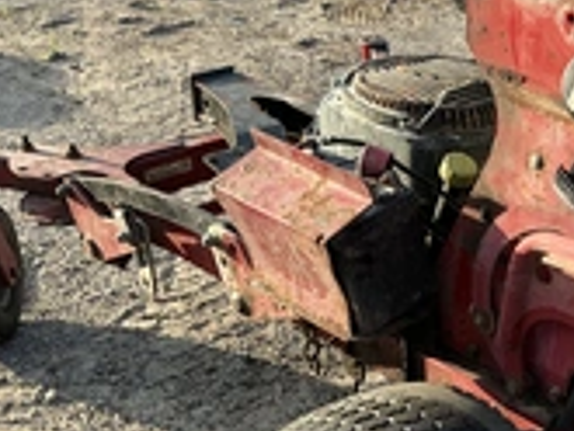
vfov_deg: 21.1
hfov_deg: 26.0
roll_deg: -5.6
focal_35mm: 68
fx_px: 1128
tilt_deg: -34.2
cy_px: 393
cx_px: 661
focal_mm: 3
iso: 25
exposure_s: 1/372
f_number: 1.8
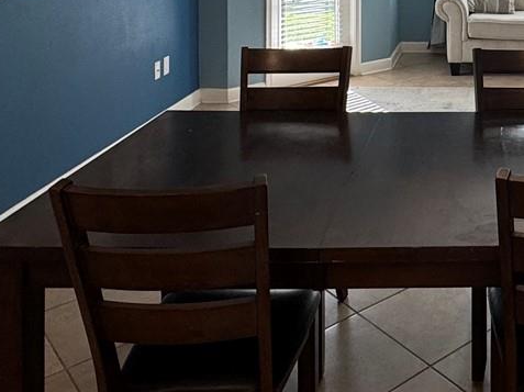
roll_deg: -0.4
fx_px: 711
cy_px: -91
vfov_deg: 26.9
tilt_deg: -1.0
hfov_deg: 37.0
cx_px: 501
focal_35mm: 47
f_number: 2.2
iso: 64
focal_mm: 2.22
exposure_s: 1/120
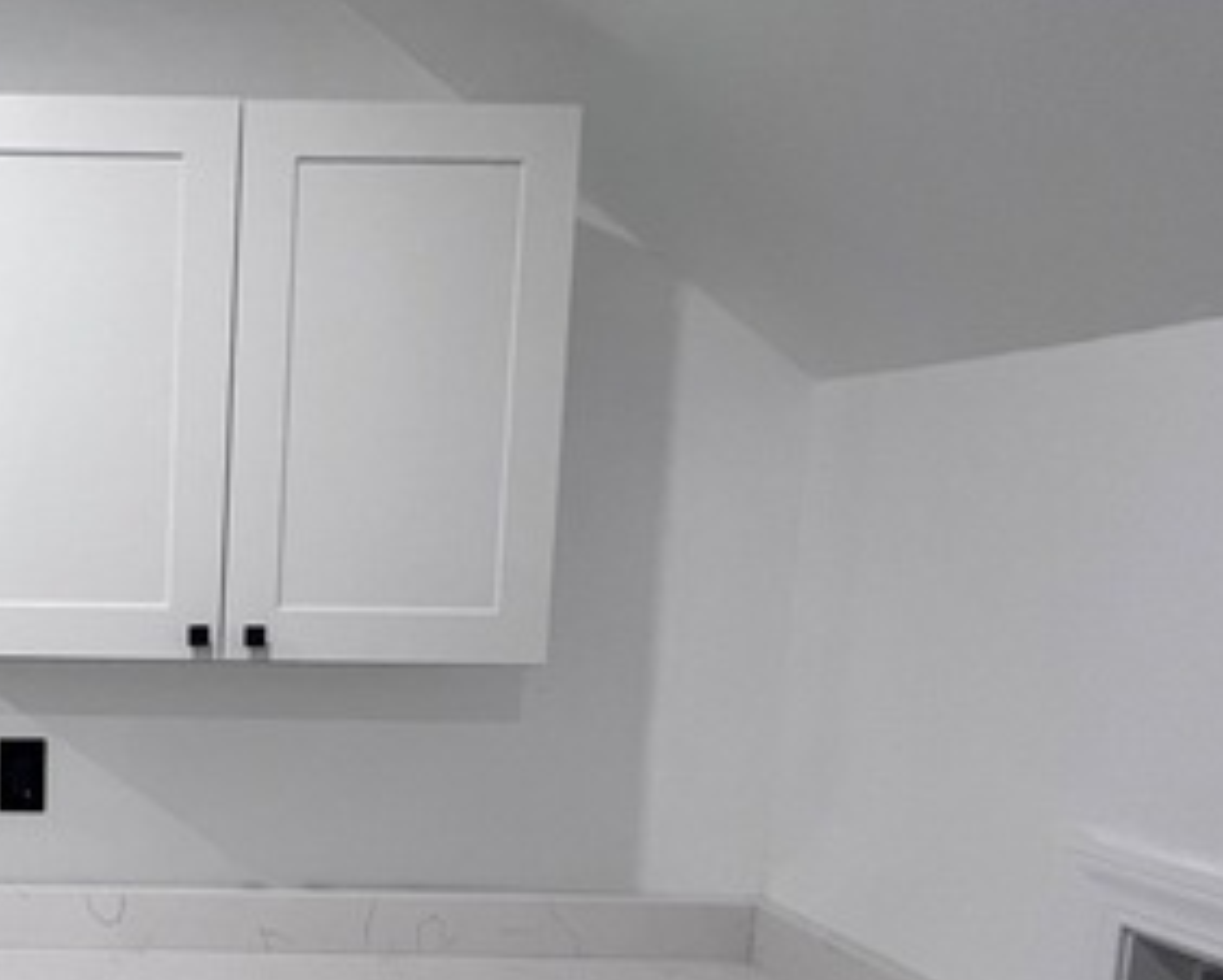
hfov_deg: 48.1
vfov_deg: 47.9
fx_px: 1087
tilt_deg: -5.5
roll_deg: -0.9
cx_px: -11
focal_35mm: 30
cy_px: 642
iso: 125
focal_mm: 1.57
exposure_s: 1/60
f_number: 1.8
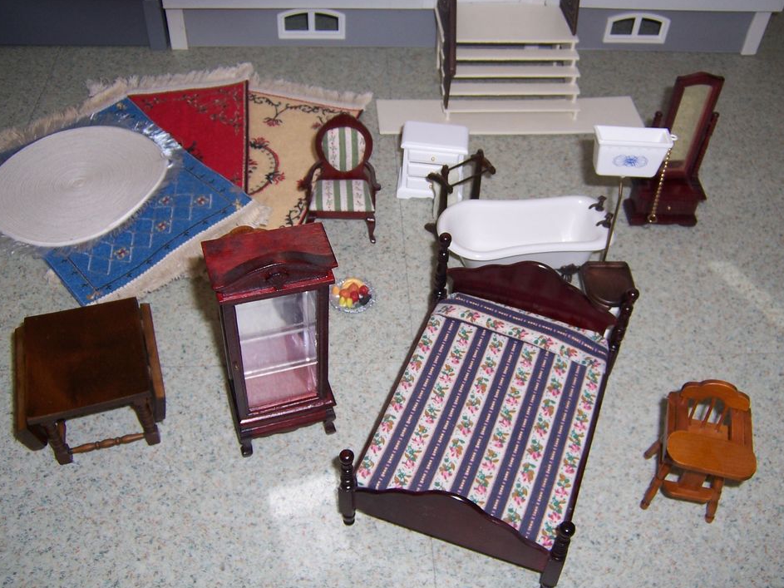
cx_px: 409
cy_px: 306
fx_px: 793
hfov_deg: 52.6
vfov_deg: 40.7
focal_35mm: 35
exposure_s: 1/60
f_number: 2.8
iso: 80
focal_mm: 5.5
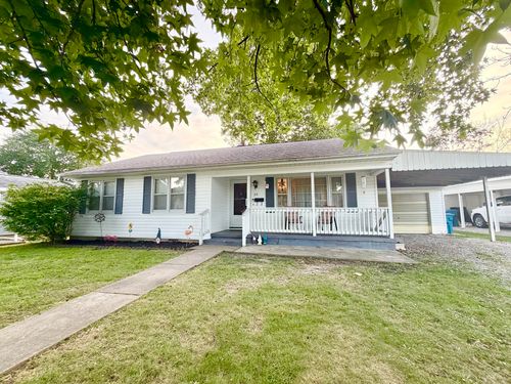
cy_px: 192
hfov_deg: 102.1
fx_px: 207
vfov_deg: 85.7
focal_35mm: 14
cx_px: 256
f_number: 2.2
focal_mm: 2.22
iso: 160
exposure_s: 1/121
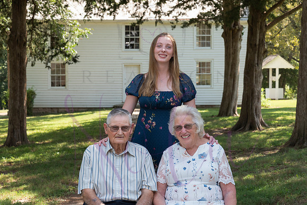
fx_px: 665
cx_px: 154
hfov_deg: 26.0
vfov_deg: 17.5
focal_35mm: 78
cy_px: 102
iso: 500
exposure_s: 1/200
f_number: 8
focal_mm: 78
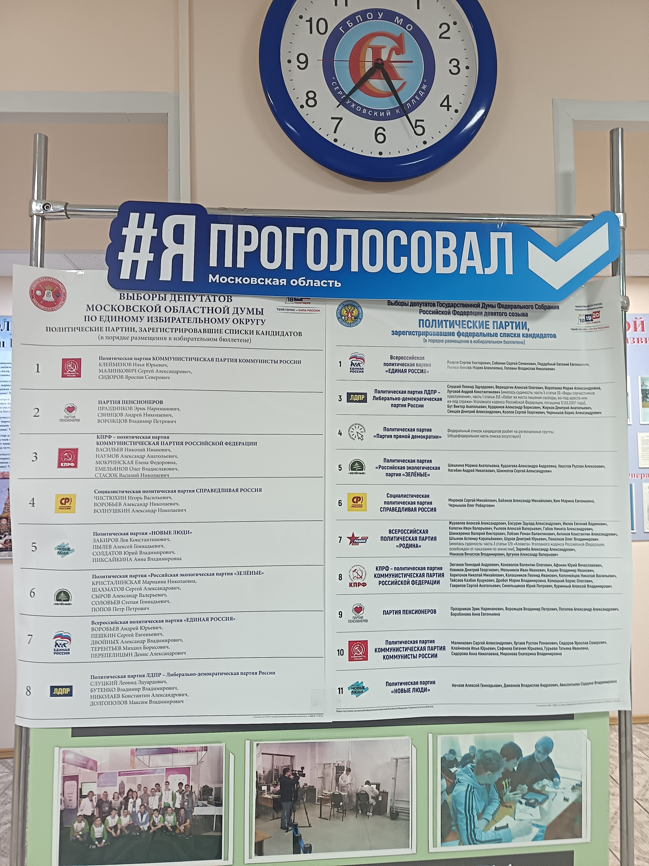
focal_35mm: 24
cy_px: 433
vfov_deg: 71.6
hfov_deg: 56.8
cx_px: 324
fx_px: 600
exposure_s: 1/33.3
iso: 784
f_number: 1.75
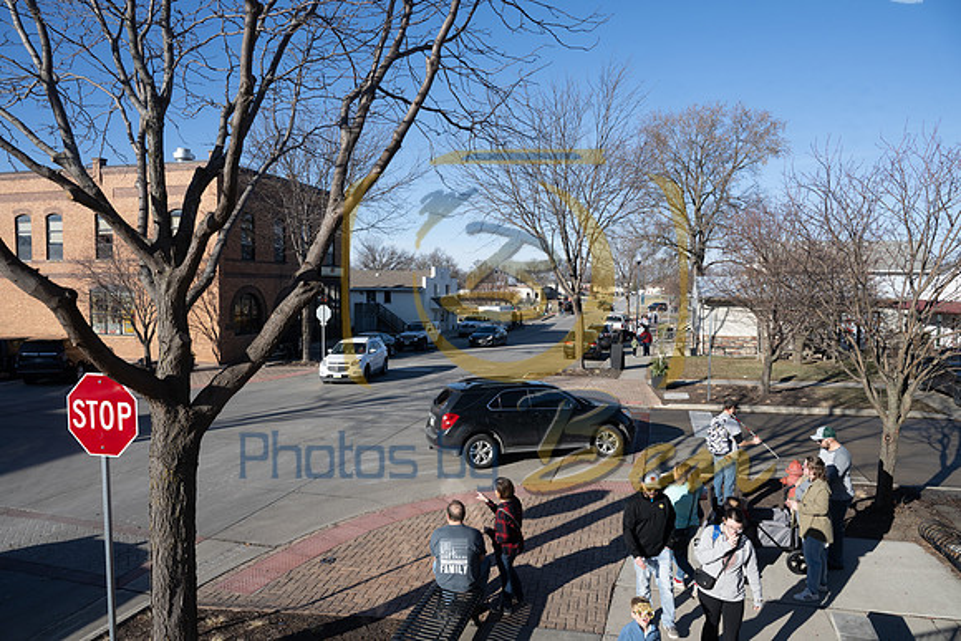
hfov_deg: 73.7
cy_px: 320
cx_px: 480
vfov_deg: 53.2
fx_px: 641
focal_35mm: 24
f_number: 11
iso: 200
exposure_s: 1/200
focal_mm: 24
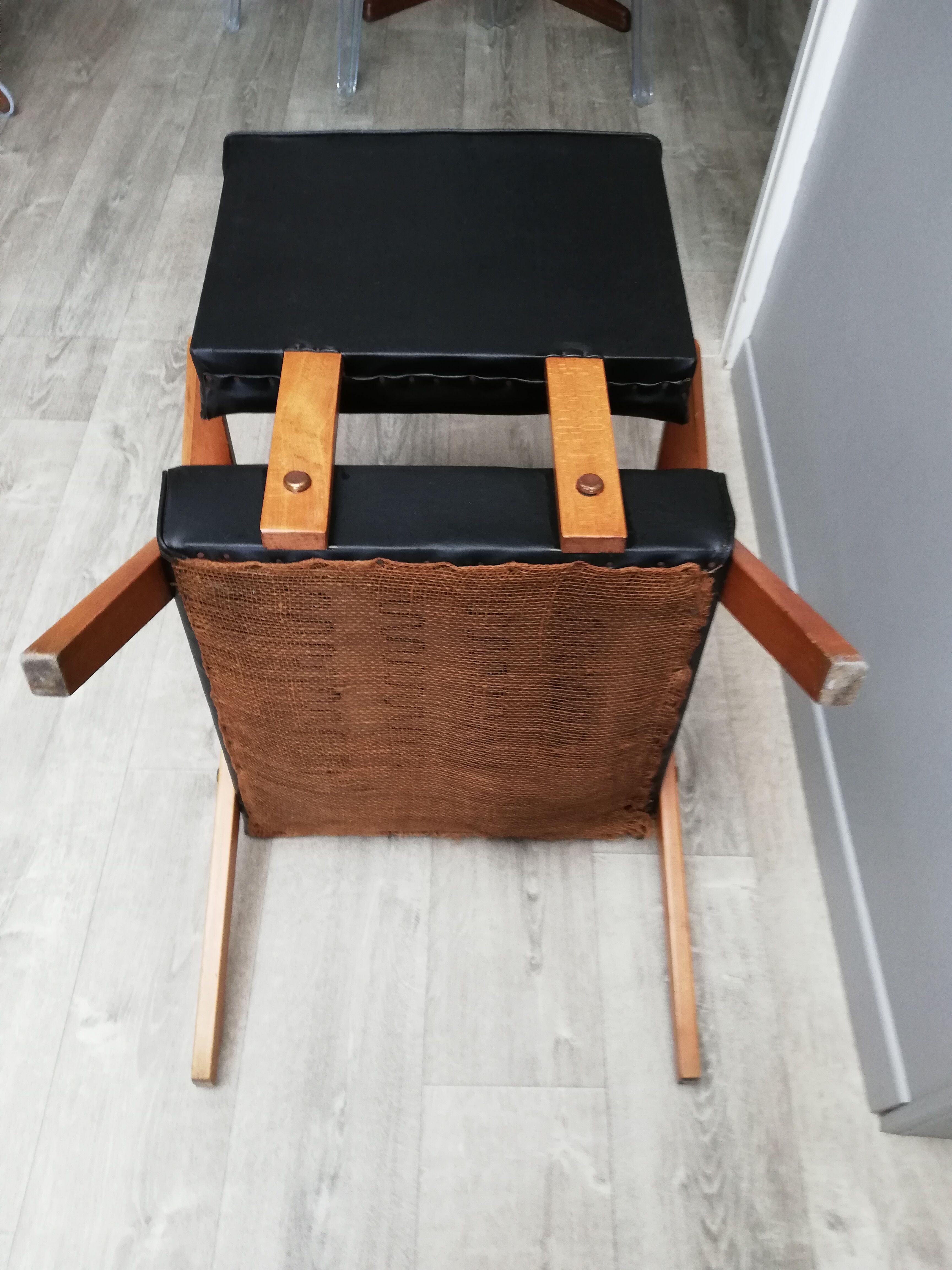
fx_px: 953
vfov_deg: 67.3
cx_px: 476
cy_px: 635
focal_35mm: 26
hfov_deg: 53.1
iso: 250
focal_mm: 3.81
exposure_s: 1/33.3
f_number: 2.2
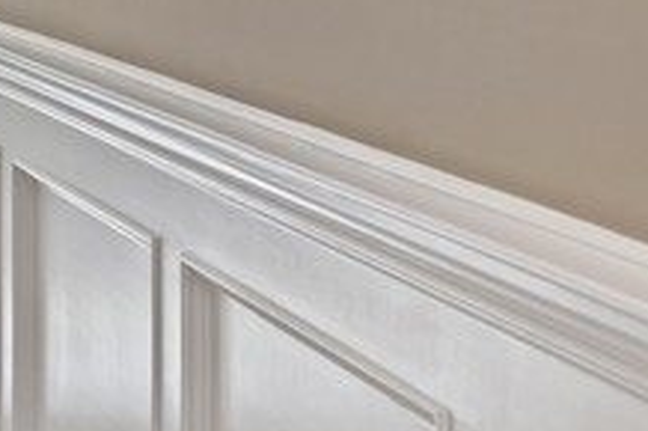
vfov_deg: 11.1
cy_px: -125
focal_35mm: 120
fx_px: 2158
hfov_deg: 15.1
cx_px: -464
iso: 400
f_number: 8
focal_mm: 29
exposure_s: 1/10
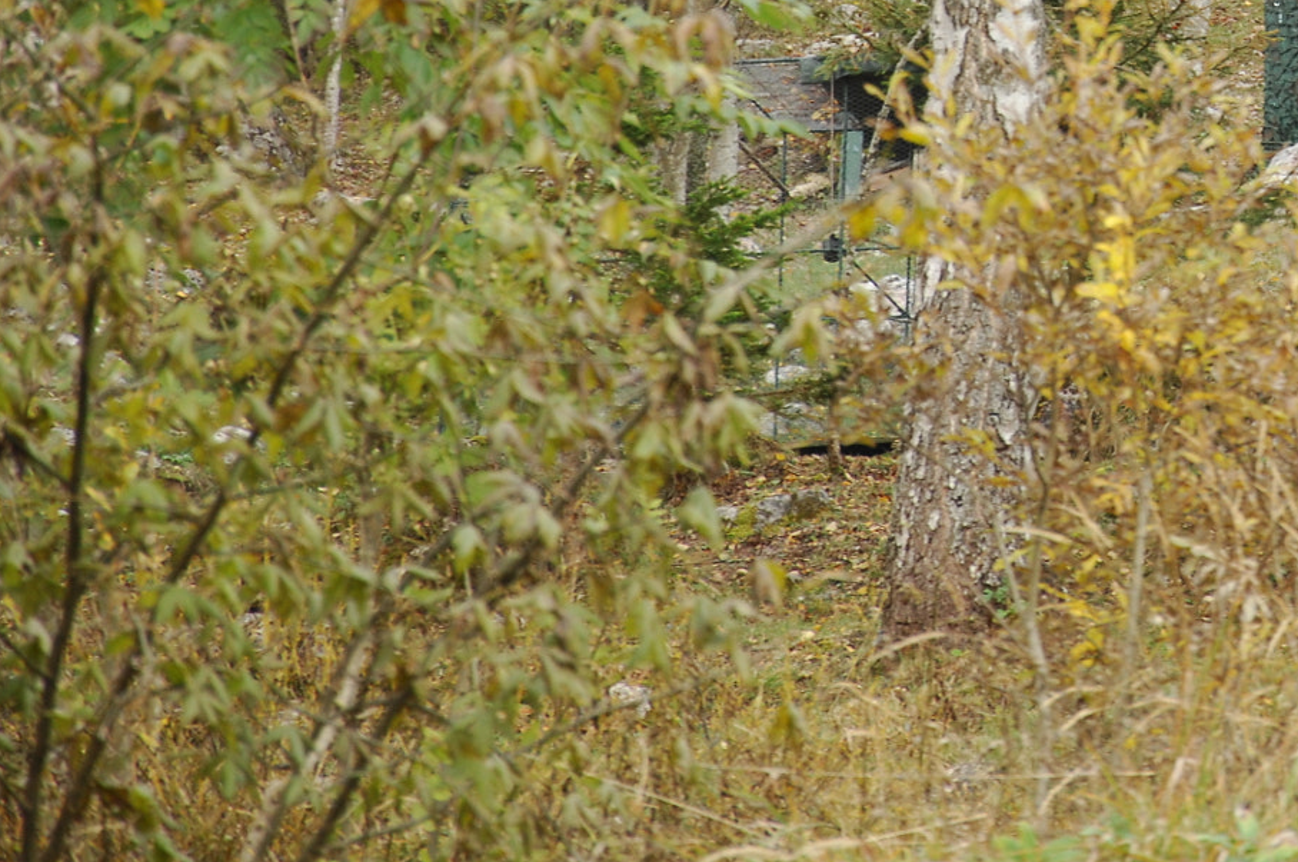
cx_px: 1434
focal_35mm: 355
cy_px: -51
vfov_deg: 3.9
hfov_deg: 5.8
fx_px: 12788
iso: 200
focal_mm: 105
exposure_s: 1/80
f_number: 5.6
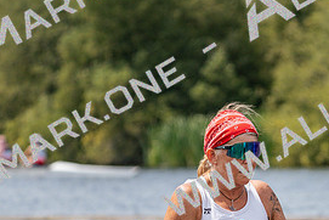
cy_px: 219
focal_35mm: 452
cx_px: 312
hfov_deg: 4.6
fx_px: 4133
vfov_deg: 3.0
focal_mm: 211
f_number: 5.6
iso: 200
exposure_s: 1/1600
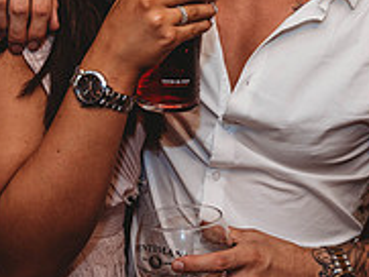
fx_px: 885
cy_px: -9
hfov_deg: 23.5
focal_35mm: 83
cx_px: 224
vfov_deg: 17.3
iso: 400
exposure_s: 1/100
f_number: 4
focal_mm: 27
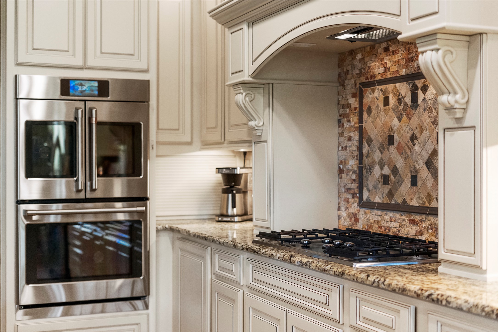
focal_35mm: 50
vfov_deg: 27.0
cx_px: 249
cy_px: 166
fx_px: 692
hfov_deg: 39.6
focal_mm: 50
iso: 1600
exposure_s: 1/200
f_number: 2.4
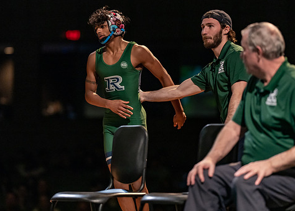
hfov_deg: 11.6
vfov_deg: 8.3
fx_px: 1450
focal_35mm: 173
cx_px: 144
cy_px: 88
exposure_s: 1/400
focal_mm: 135
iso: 2500
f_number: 1.8
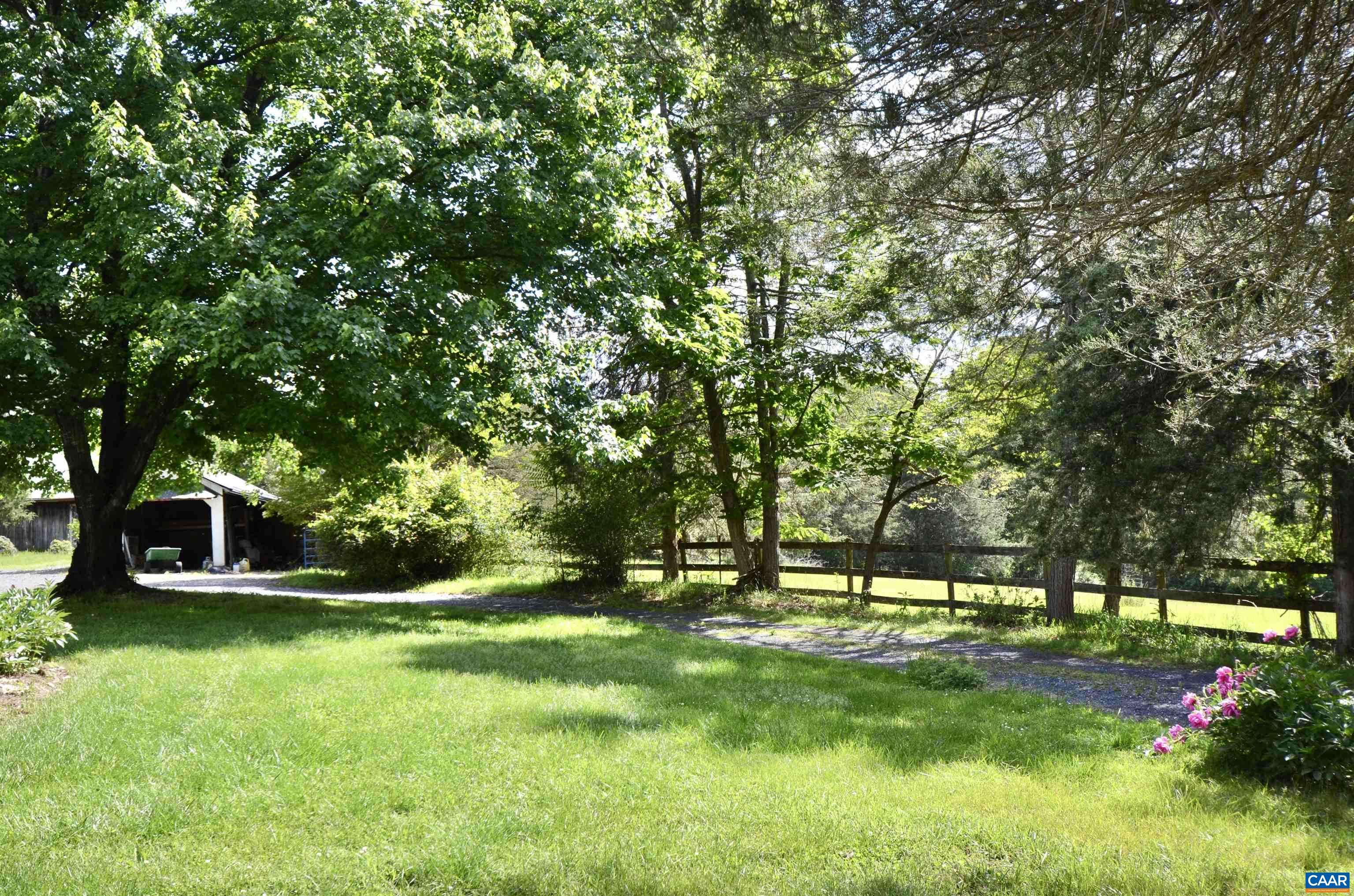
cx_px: 677
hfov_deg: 53.2
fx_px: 1351
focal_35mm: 36
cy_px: 448
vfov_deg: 36.7
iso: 200
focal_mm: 24
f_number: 6.3
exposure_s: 1/160
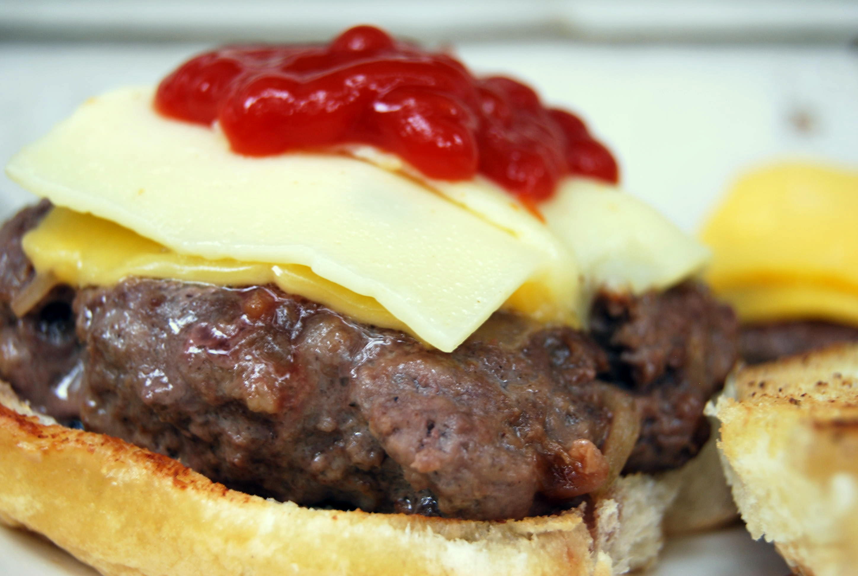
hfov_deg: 28.0
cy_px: 288
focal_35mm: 72
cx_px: 429
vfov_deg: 19.0
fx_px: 1720
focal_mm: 48
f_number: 5.6
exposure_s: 1/6
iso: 200
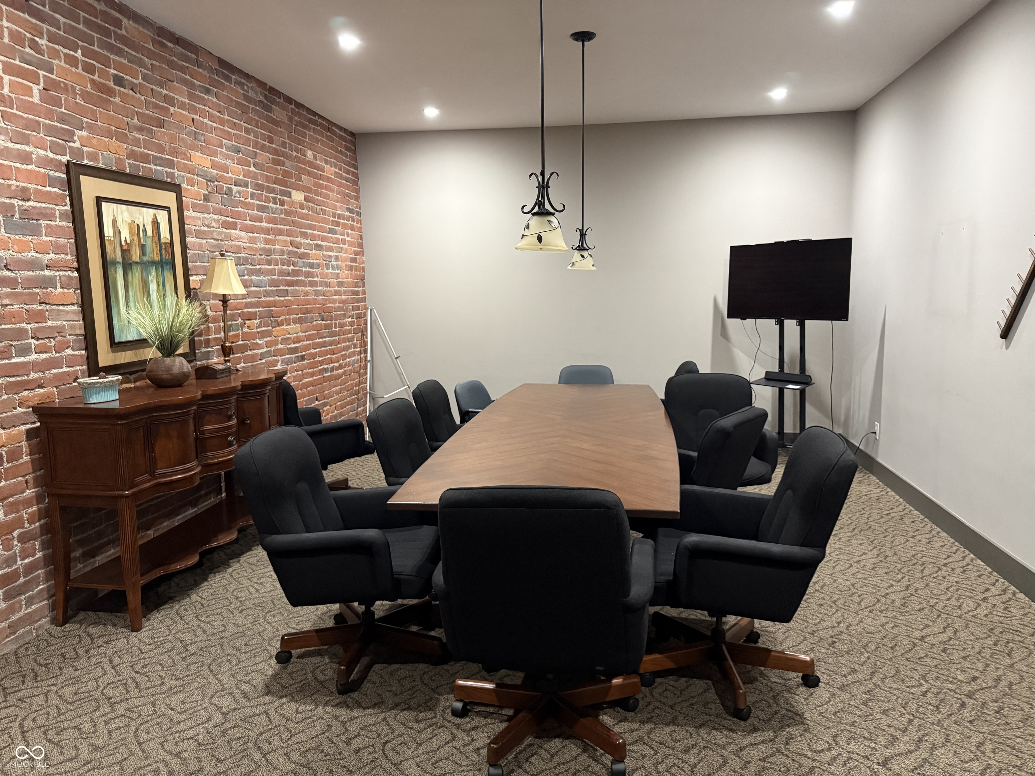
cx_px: 518
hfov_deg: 71.6
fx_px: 718
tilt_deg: -6.9
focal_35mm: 24
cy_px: 388
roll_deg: +0.7
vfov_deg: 56.8
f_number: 1.78
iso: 800
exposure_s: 1/40
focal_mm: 6.76
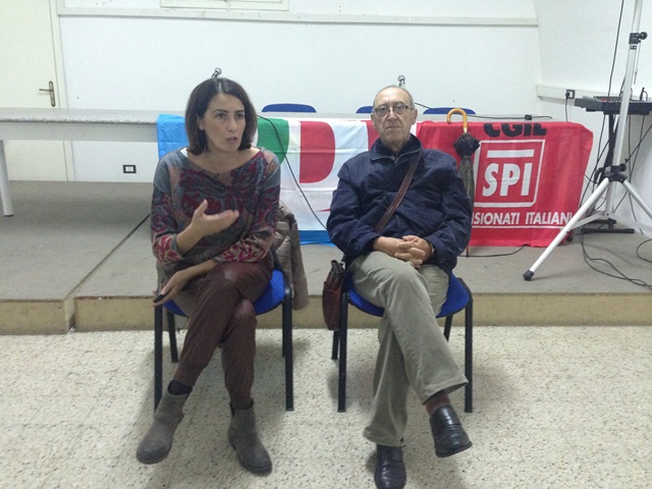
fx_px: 622
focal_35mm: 33
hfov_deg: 55.4
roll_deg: -1.2
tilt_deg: -18.1
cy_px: 244
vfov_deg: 42.9
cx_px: 326
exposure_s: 1/20
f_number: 2.4
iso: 320
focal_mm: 4.12
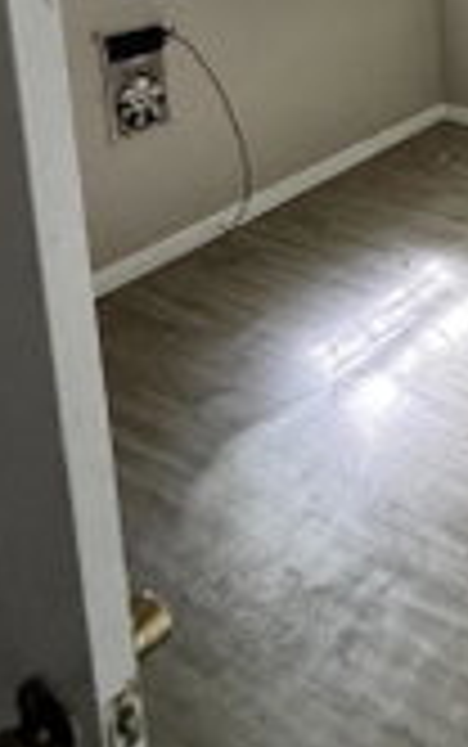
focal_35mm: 43
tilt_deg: -11.6
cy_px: -4
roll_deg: +0.9
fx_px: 876
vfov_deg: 40.3
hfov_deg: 26.4
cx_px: 572
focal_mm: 2.22
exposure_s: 1/60
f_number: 2.2
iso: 800
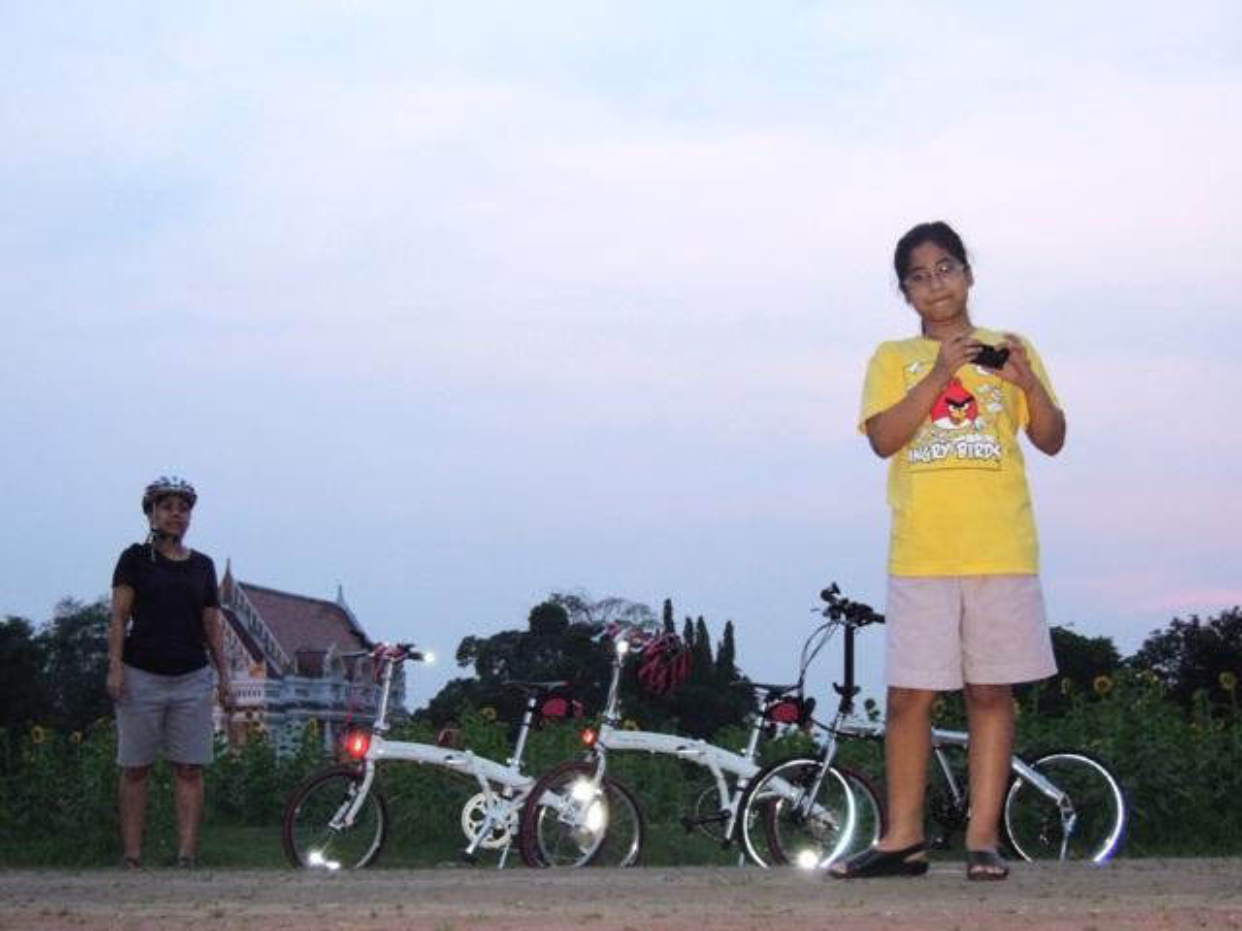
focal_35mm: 55
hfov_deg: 34.9
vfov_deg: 26.6
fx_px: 1973
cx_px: 621
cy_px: 466
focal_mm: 9.9
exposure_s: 1/80
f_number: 4
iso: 400
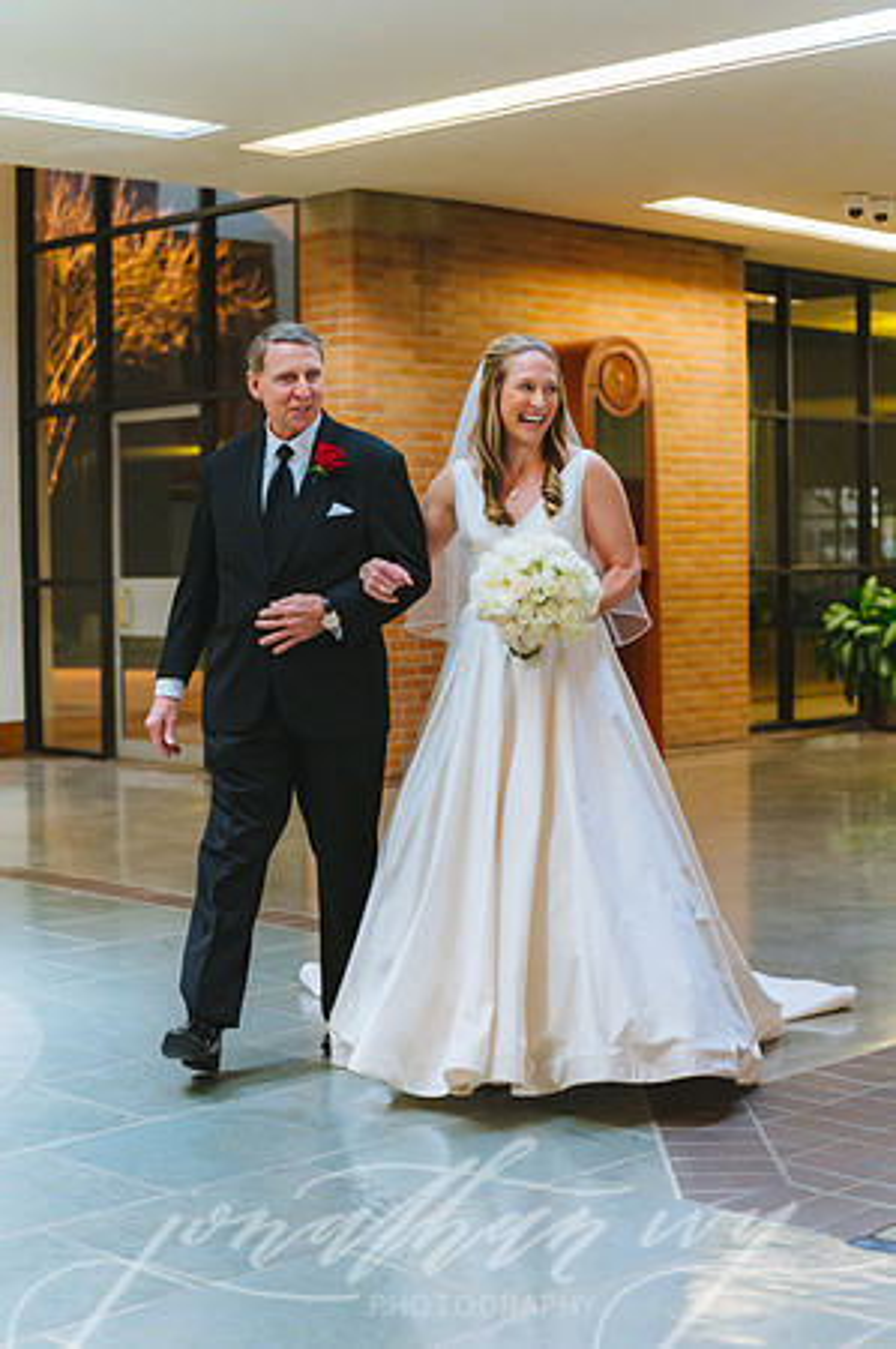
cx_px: 448
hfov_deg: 24.1
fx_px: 2095
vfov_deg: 35.7
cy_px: 674
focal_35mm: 56
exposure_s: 1/160
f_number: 2.8
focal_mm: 56
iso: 6400
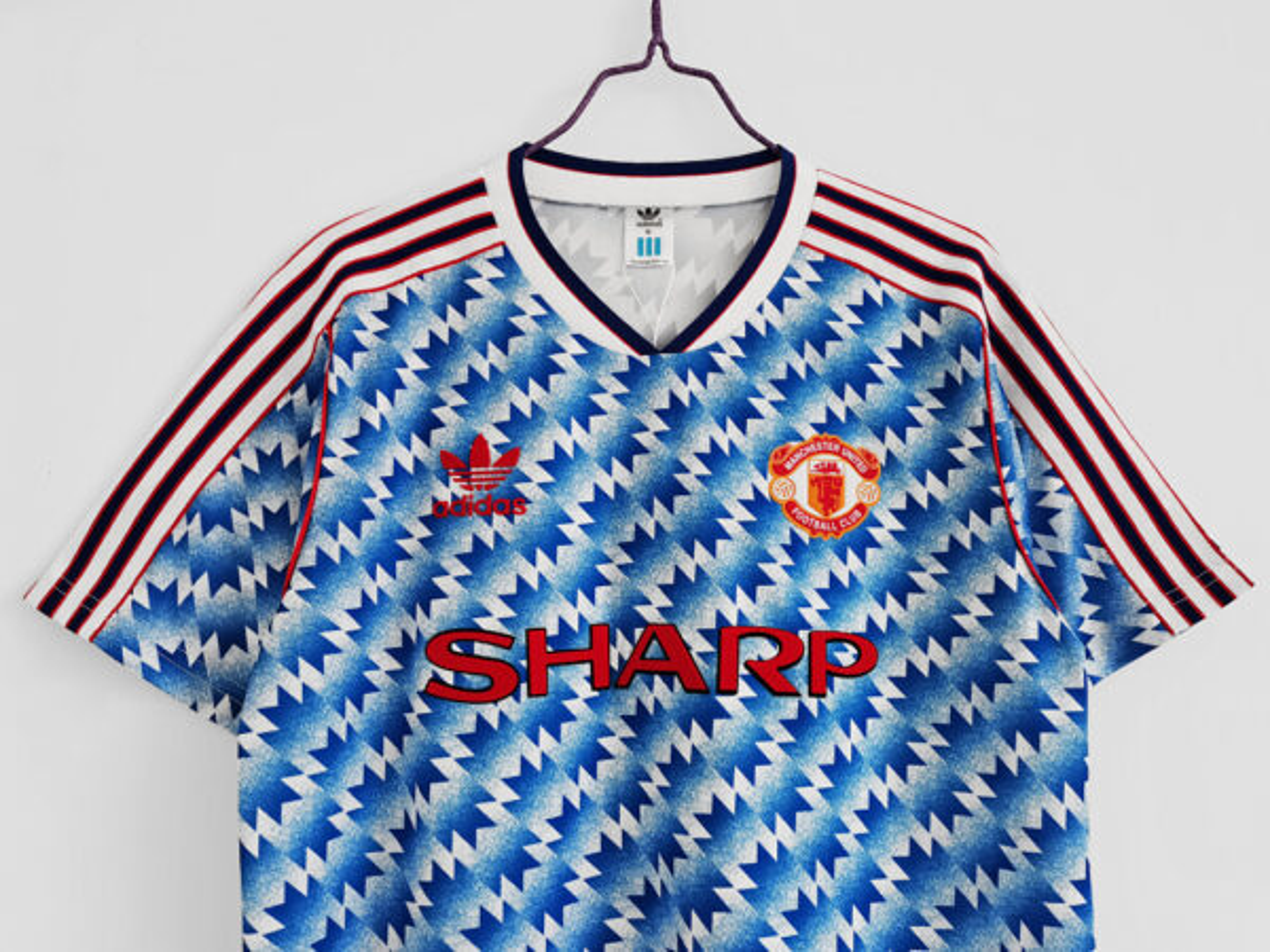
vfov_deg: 53.1
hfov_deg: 67.3
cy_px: 476
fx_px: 954
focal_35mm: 26
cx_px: 635
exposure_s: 1/100
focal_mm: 5.58
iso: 50
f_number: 1.8
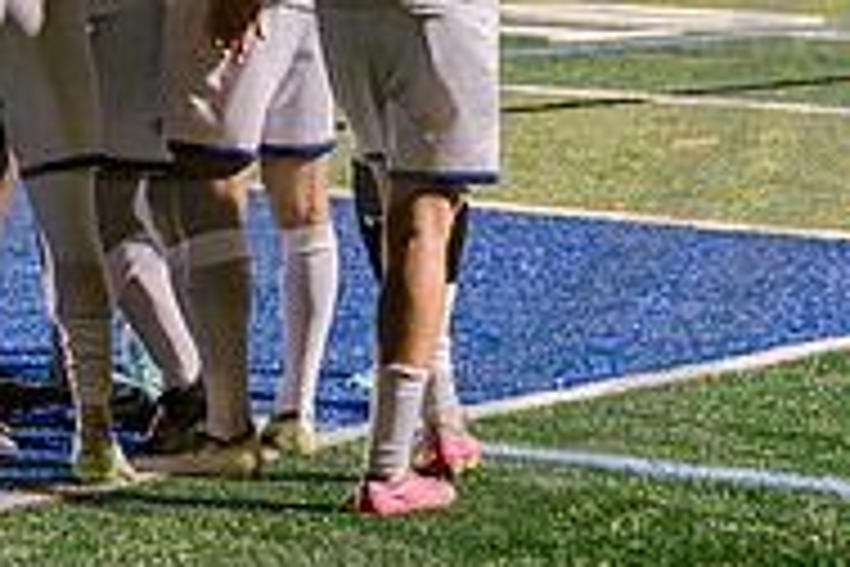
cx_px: 130
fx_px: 5076
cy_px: -173
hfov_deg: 9.5
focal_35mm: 215
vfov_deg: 6.3
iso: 2500
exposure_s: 1/250
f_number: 3.2
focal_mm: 70
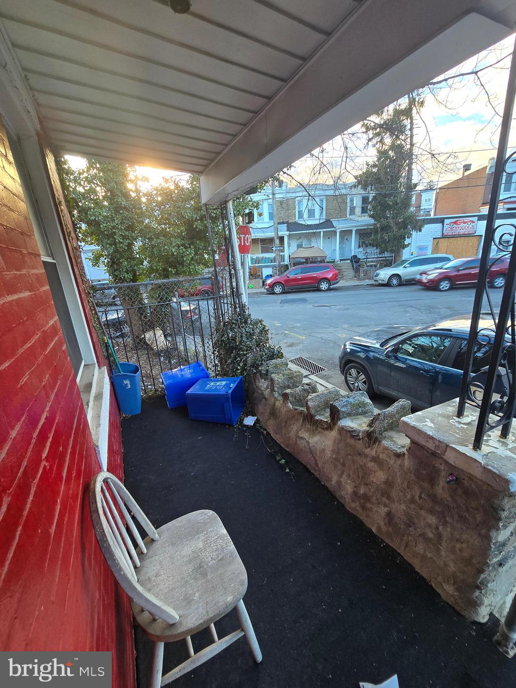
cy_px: 344
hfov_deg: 89.9
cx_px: 258
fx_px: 258
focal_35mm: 13
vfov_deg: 106.2
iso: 64
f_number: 2.2
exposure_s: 1/120
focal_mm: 2.2
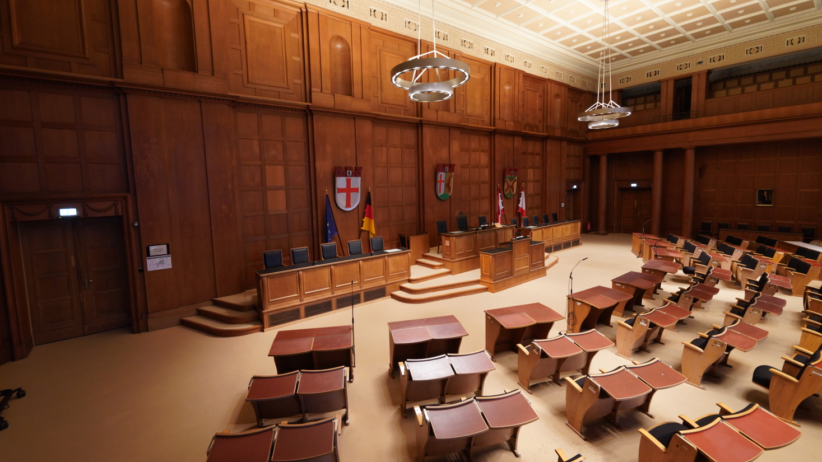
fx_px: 327
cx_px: 403
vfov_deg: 70.4
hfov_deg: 103.0
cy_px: 213
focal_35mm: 15
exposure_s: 1/50
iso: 2000
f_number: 4.5
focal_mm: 14
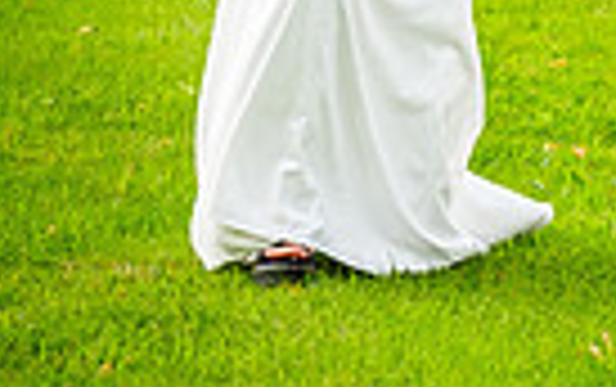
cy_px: -351
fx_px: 7547
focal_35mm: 449
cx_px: 786
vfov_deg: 2.9
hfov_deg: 4.7
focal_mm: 56.3
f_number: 2.8
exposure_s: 1/500
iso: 160
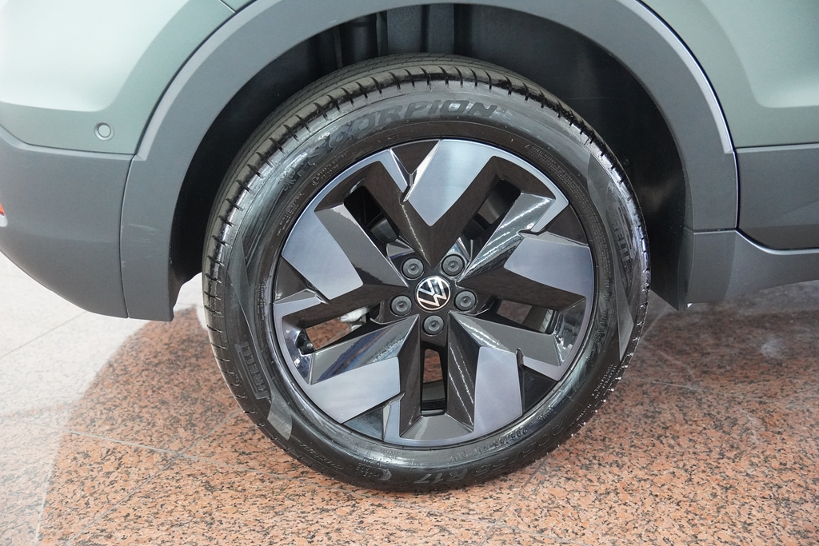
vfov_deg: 23.8
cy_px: 273
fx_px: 1297
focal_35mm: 57
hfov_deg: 35.0
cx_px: 410
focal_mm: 38
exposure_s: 1/60
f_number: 2.8
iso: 5000
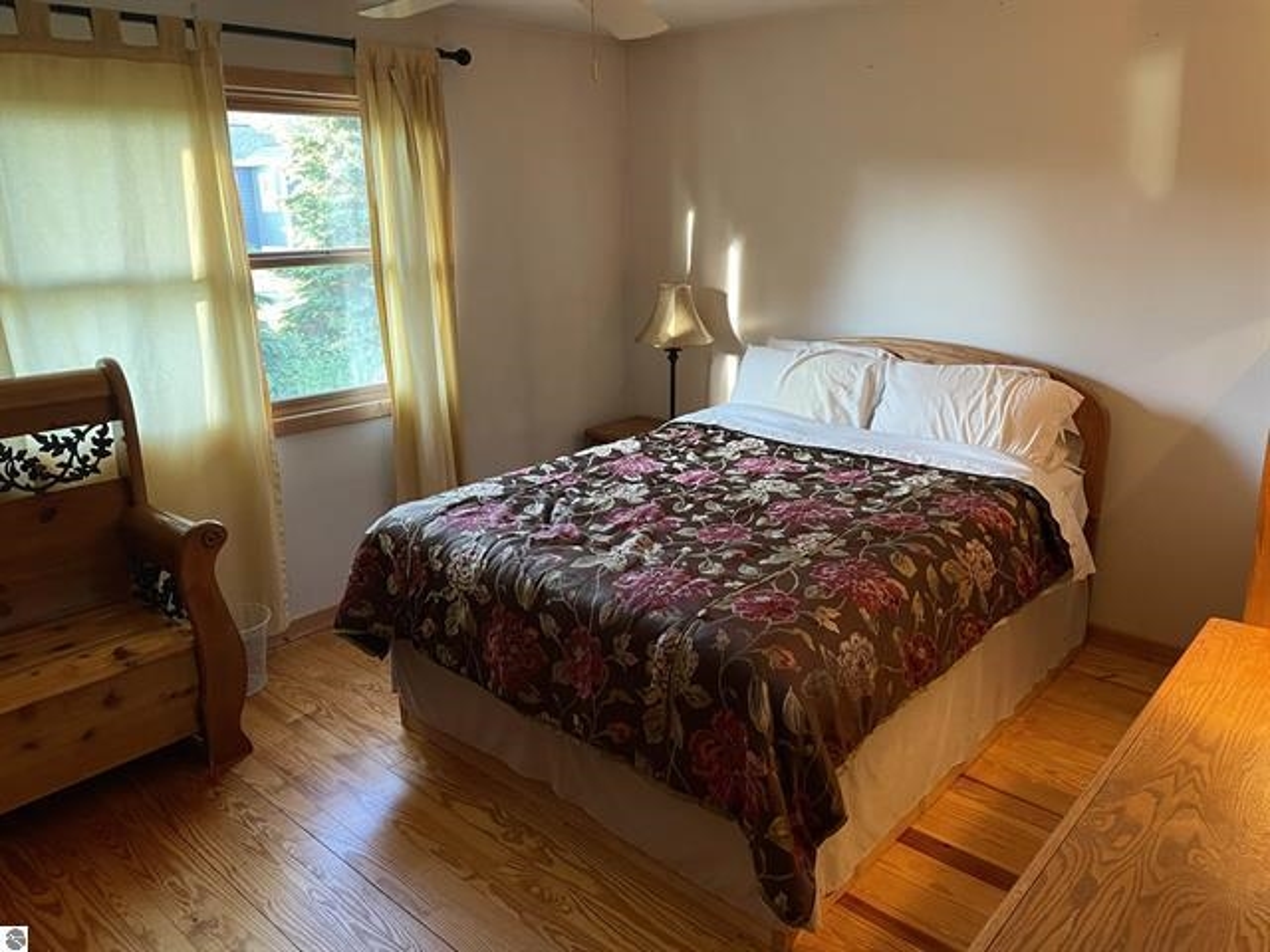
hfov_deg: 67.3
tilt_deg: -14.5
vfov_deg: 53.1
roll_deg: +0.9
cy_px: 476
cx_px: 635
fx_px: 954
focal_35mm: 26
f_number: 1.6
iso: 250
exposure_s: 1/60
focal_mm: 4.2
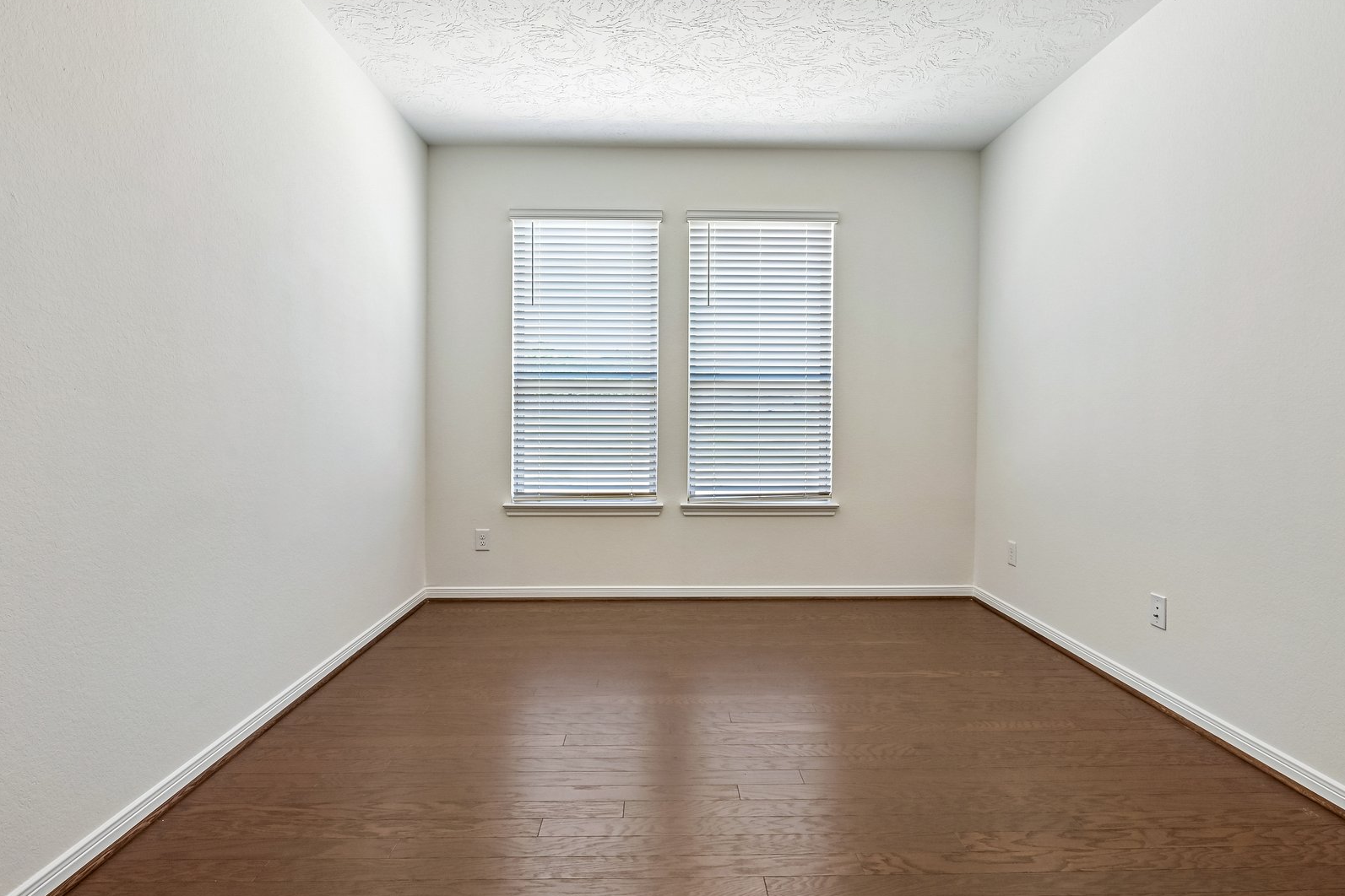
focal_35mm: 18
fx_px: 672
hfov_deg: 90.0
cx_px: 674
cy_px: 429
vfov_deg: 67.4
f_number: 8
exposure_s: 1/100
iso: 400
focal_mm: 14
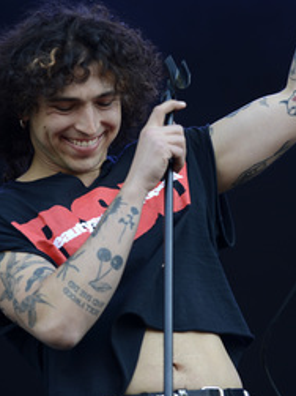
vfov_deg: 9.2
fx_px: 2465
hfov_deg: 6.9
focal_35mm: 216
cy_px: 186
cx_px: 165
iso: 200
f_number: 2.8
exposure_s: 1/500
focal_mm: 125
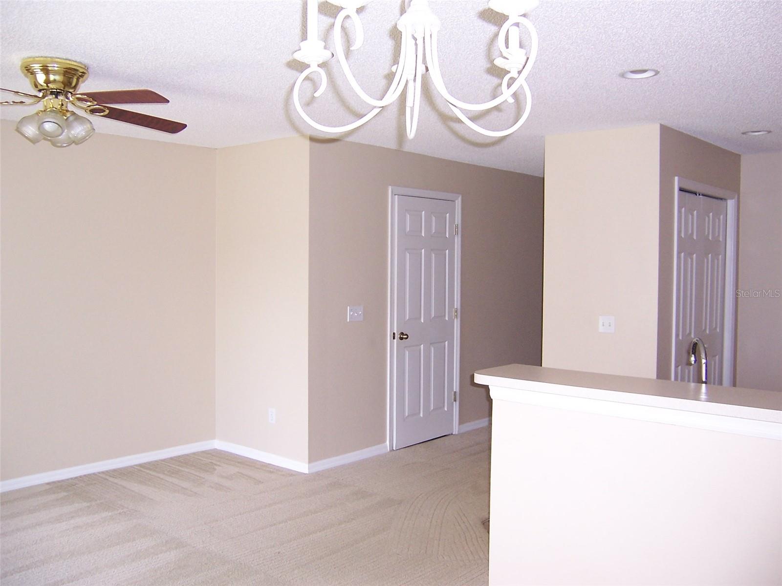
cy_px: 293
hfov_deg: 55.4
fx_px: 745
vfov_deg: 42.9
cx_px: 391
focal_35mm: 33
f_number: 2.8
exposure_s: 1/60
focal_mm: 5.5
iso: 140
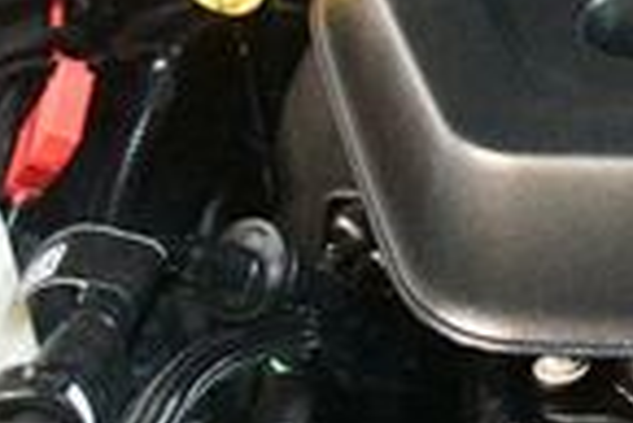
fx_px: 2094
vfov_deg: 11.3
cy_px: -92
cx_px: 991
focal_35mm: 119
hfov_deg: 15.6
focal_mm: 18
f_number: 3.5
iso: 11400
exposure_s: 1/60
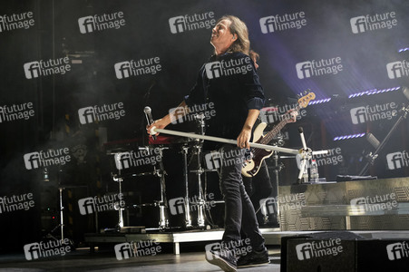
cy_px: 136
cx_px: 204
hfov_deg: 29.7
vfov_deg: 20.0
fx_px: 772
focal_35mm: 68
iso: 1600
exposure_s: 1/320
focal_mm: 68
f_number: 5.6
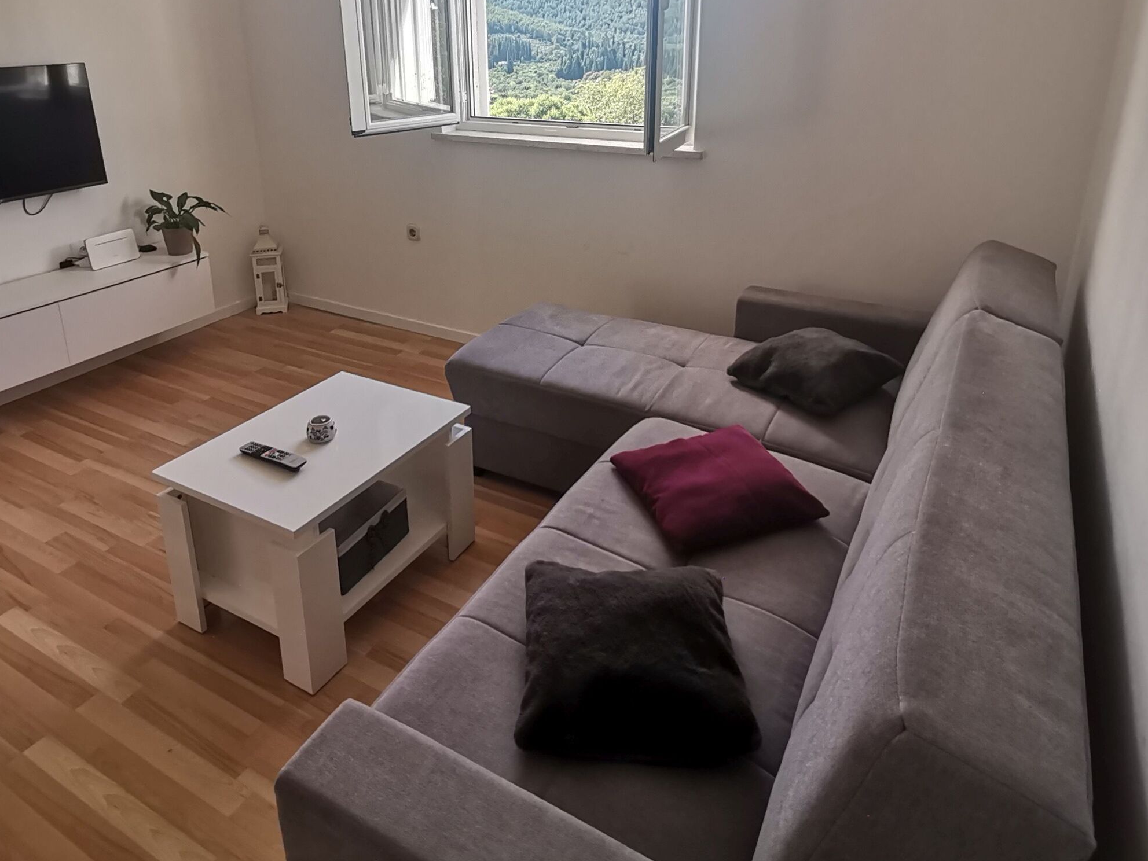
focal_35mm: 24
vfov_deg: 55.5
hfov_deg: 71.5
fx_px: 796
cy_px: 278
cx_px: 529
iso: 50
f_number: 2.4
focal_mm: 1.78
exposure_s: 1/114
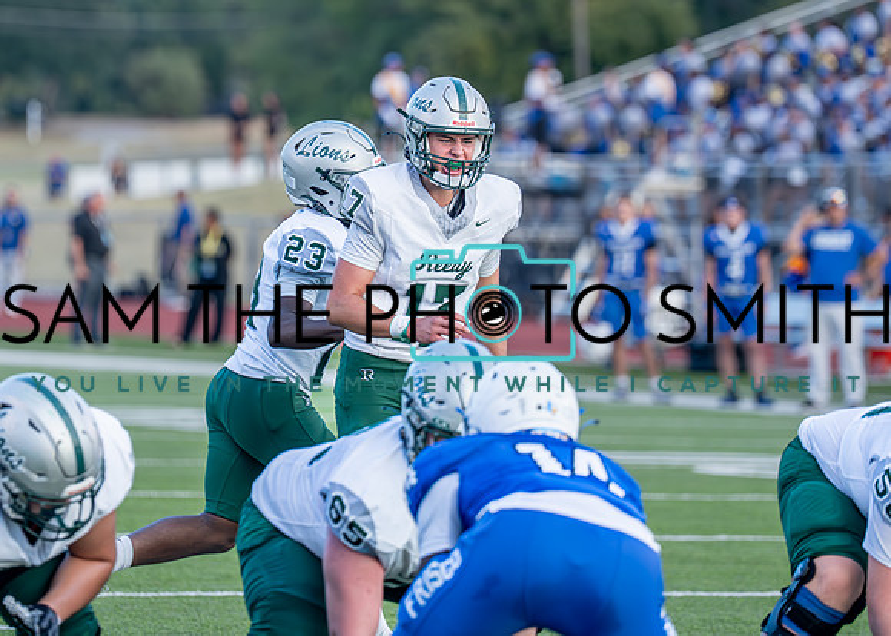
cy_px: 160
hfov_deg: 7.0
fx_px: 7301
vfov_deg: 5.0
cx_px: 414
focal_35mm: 289
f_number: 2.8
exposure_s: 1/1250
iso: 500
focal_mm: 168
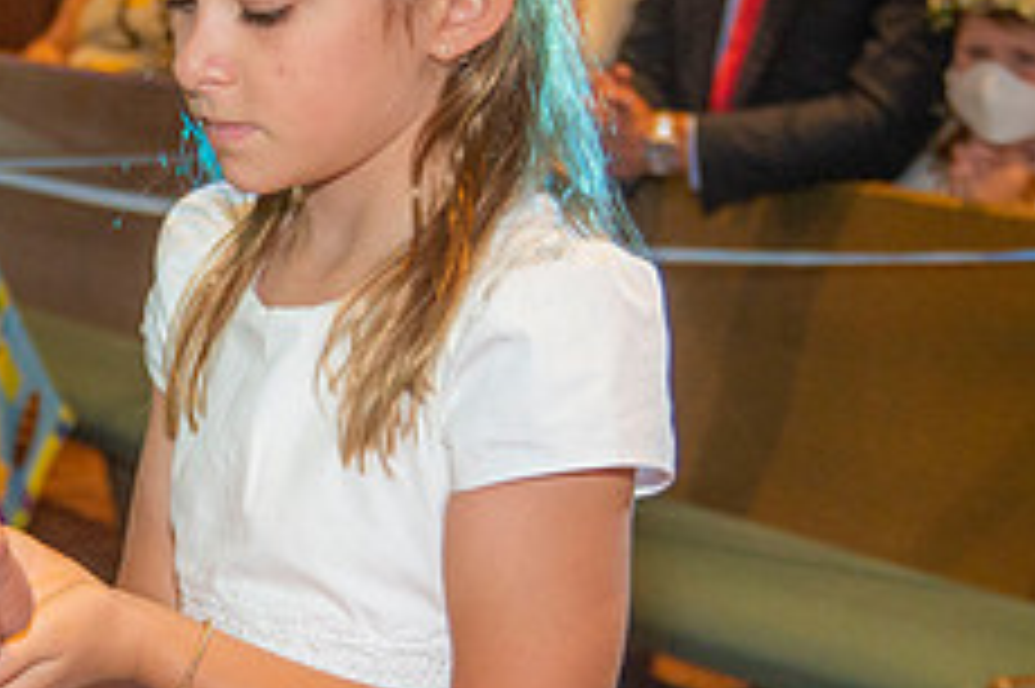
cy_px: 382
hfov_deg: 19.0
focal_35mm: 106
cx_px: 108
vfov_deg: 12.9
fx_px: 3045
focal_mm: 42
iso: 1600
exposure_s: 1/200
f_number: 5
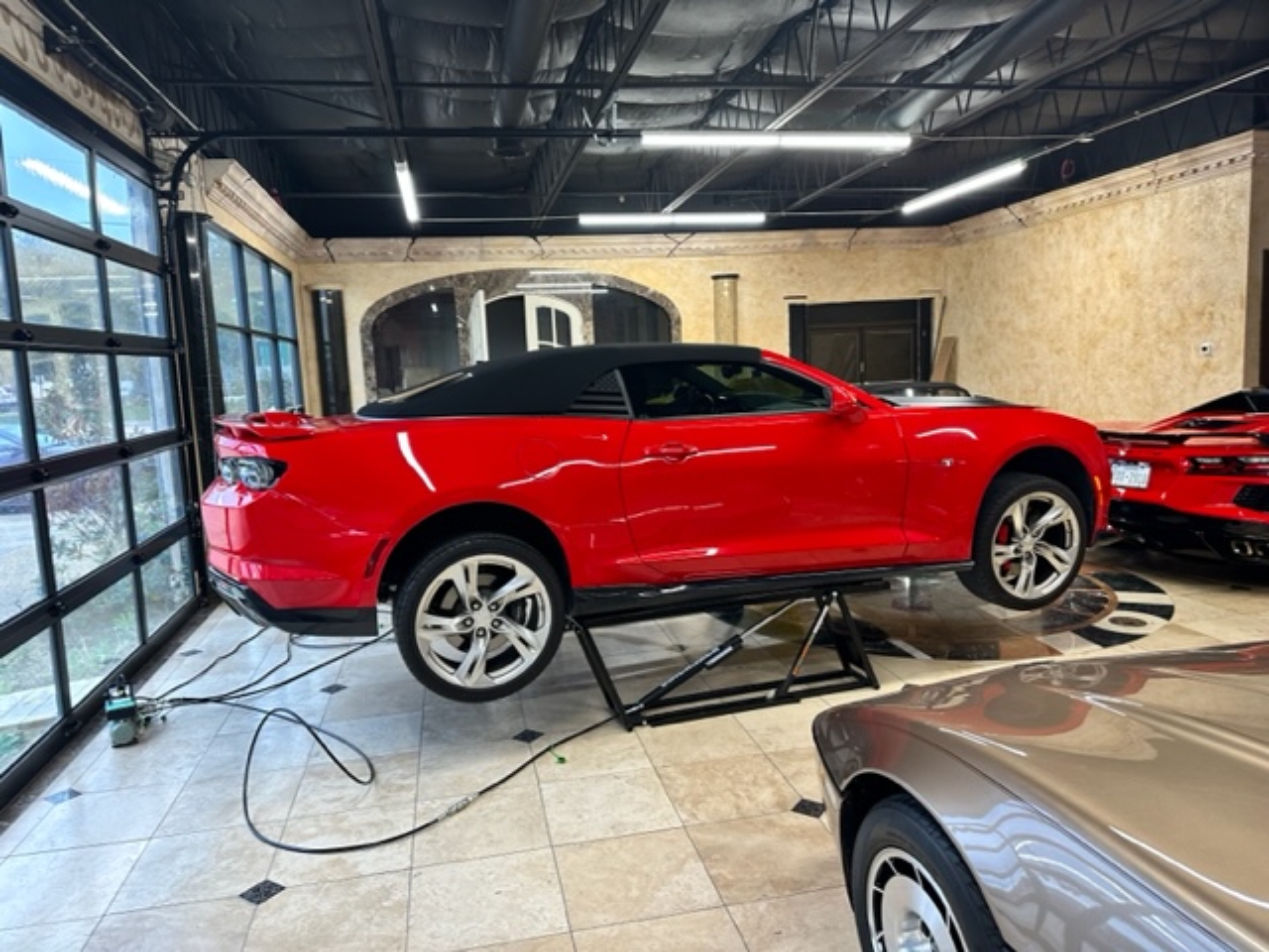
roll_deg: +3.7
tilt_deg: -6.8
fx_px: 880
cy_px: 476
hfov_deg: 71.6
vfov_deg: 56.8
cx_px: 634
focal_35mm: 24
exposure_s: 1/60
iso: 200
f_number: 1.78
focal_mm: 6.86
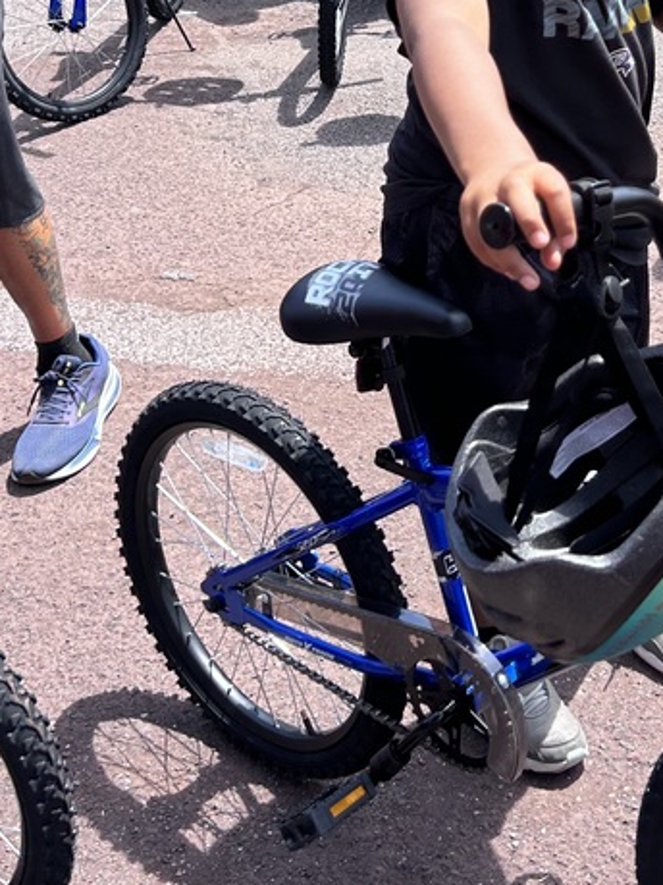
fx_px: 1482
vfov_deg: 32.1
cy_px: 141
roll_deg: +2.3
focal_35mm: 58
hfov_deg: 24.8
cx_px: 534
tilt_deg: -24.5
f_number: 1.5
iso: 50
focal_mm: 5.7
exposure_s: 1/1159
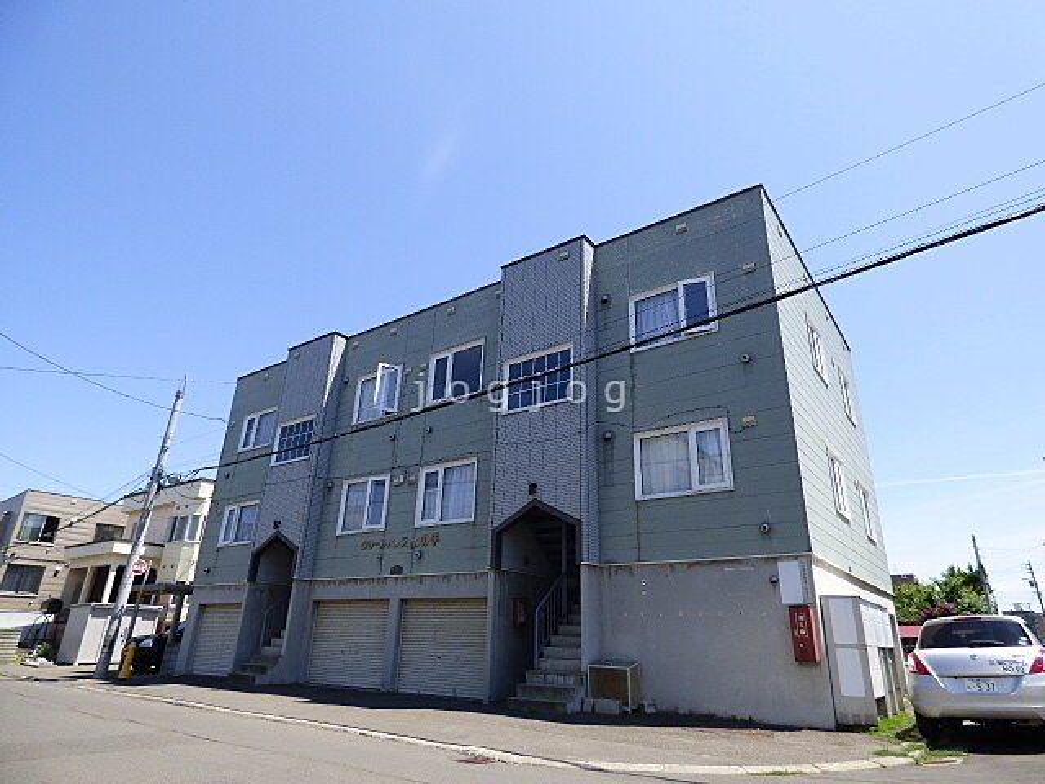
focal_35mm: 20
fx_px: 604
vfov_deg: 66.0
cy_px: 392
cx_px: 522
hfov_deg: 81.7
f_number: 2.8
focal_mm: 3.58
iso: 100
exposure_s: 1/1000
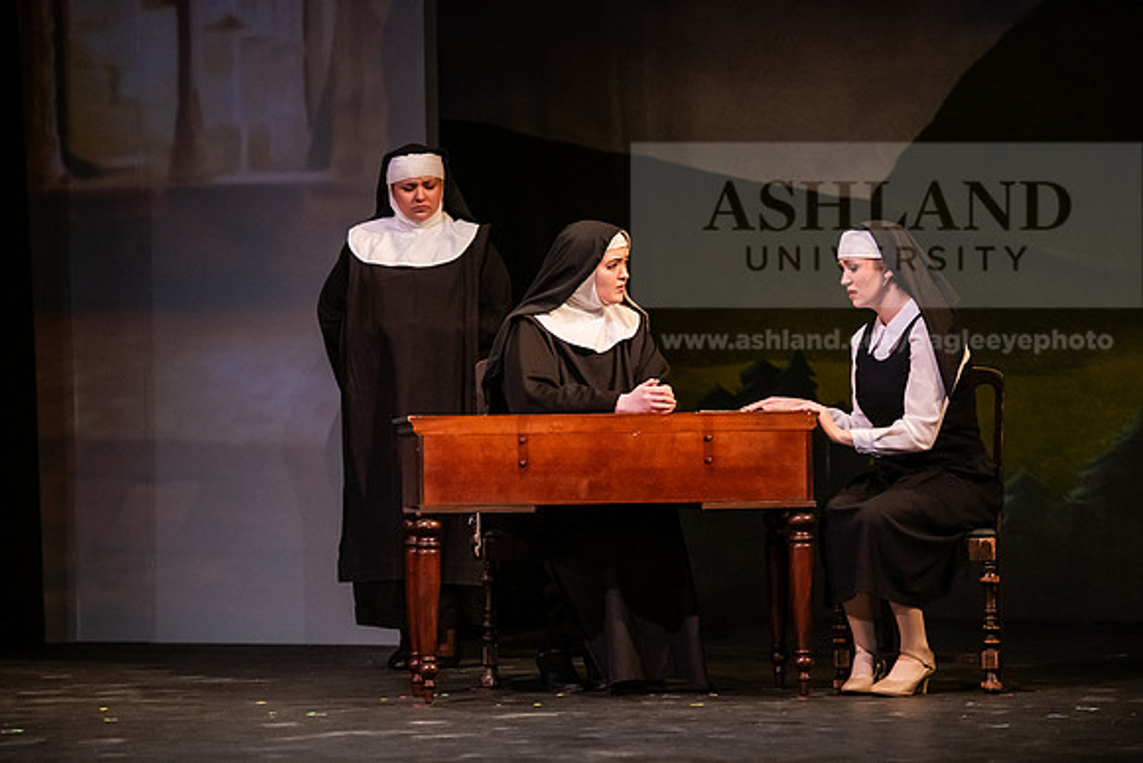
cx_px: 572
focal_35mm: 140
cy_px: 382
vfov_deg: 9.8
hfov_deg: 14.7
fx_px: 4446
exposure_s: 1/200
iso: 4000
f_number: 3.2
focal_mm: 140
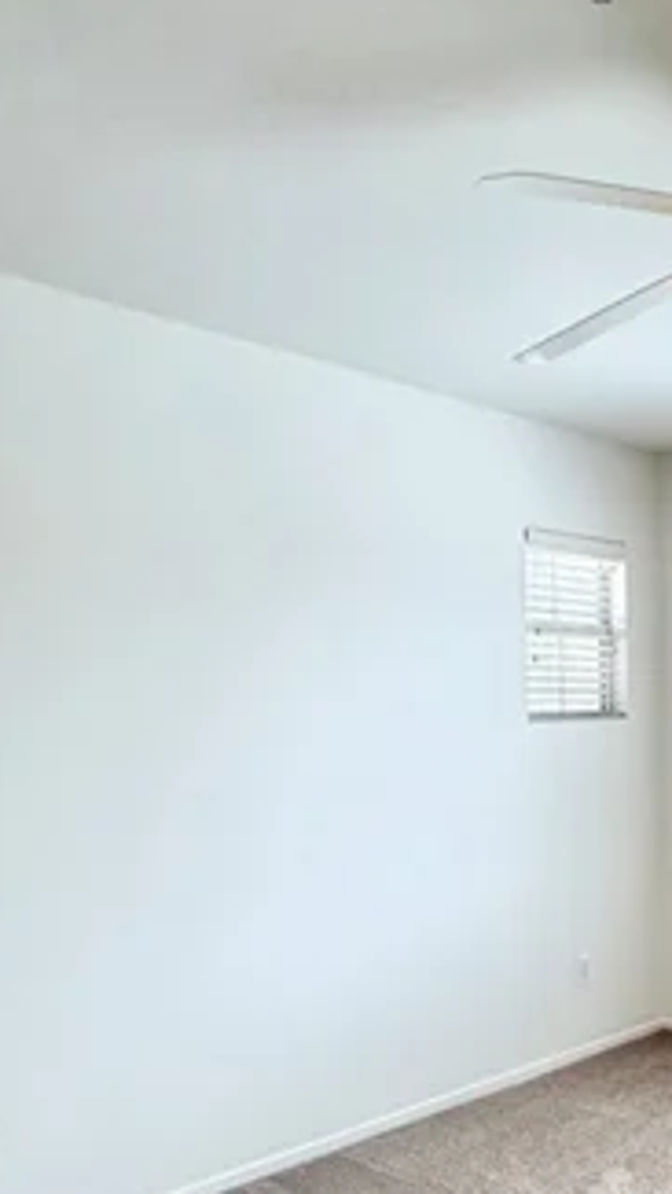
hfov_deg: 31.7
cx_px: 641
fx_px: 1108
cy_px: 746
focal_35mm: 35
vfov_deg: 56.0
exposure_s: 1/140
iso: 50
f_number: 2.2
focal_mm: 2.22
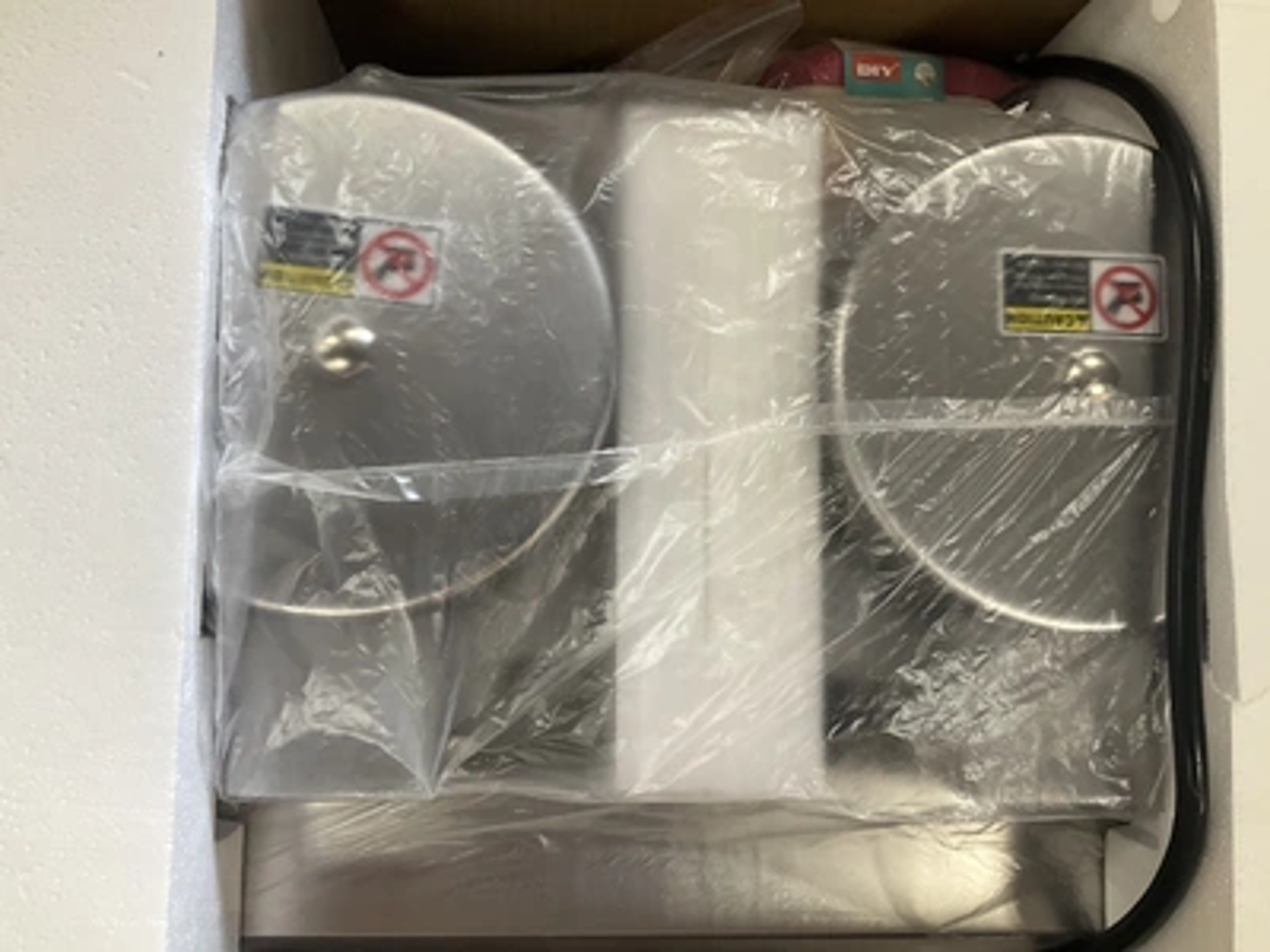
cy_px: 476
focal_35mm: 29
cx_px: 635
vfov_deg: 48.2
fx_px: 1064
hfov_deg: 61.7
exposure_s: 1/60
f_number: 1.8
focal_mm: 3
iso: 100
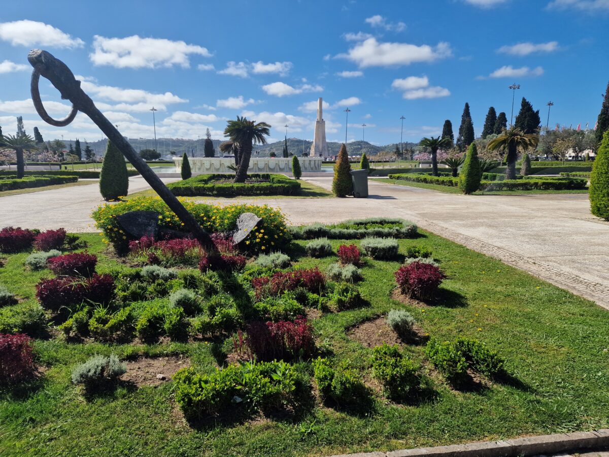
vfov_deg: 58.9
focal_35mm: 23
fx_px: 405
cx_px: 304
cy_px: 228
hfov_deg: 73.9
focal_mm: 6.4
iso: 50
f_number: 1.8
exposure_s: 1/2120
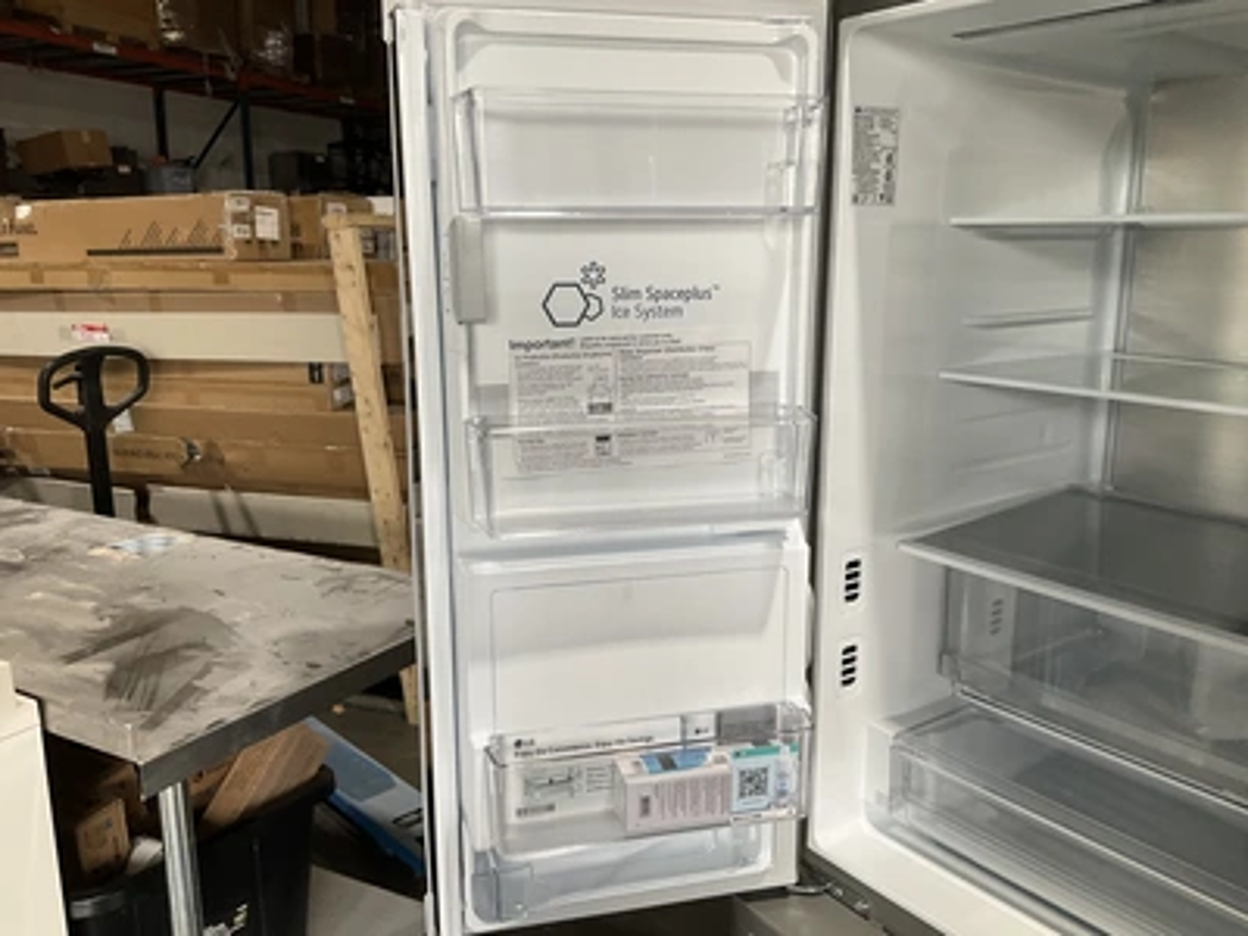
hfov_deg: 61.7
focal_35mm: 29
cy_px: 468
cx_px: 624
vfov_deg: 48.2
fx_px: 1046
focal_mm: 3
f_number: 1.8
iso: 40
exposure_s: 1/122
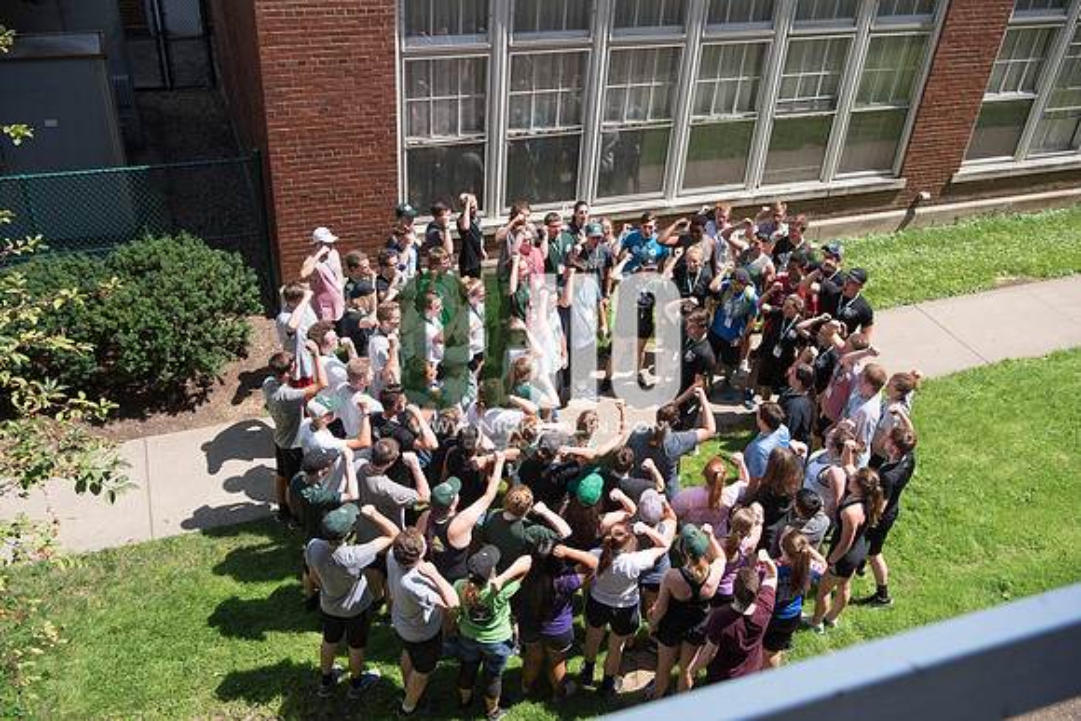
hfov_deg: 55.8
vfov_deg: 38.9
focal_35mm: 34
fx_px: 1021
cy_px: 360
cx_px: 540
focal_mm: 34
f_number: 5
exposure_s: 1/2500
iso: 640
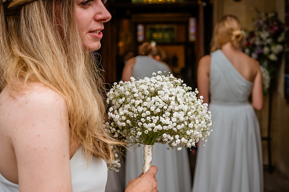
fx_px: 401
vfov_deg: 27.0
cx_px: 144
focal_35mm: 50
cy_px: 96
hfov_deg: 39.6
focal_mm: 50
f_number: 5
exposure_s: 1/2000
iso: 720
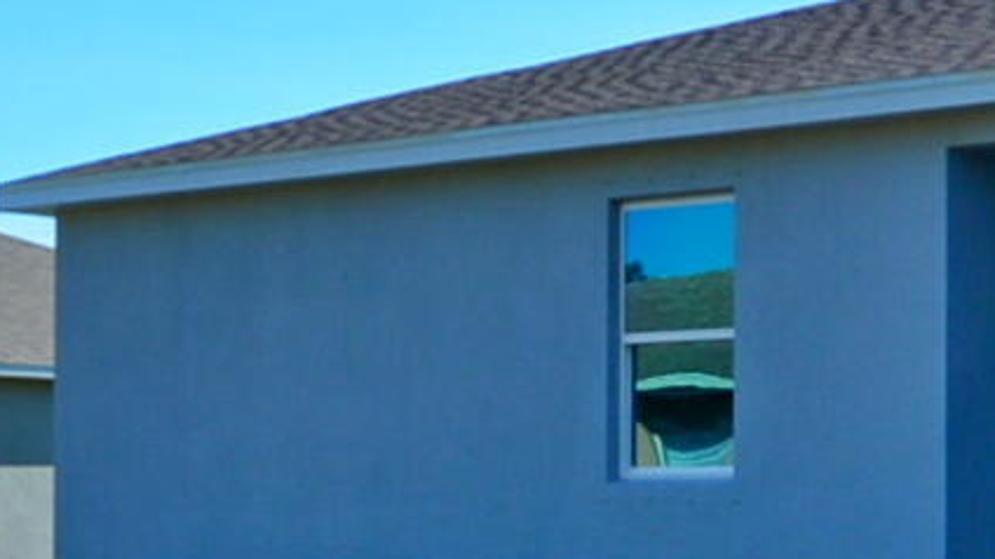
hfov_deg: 19.2
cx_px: 742
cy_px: 573
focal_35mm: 111
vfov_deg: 10.8
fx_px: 2927
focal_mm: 10
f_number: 8
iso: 110
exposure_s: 1/250
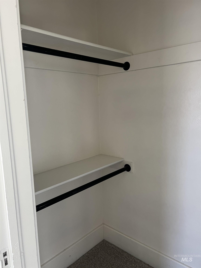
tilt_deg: -7.7
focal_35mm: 26
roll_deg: +2.3
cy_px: 134
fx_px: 201
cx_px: 100
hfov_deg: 53.1
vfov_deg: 67.3
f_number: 1.5
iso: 160
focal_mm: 5.7
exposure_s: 1/60
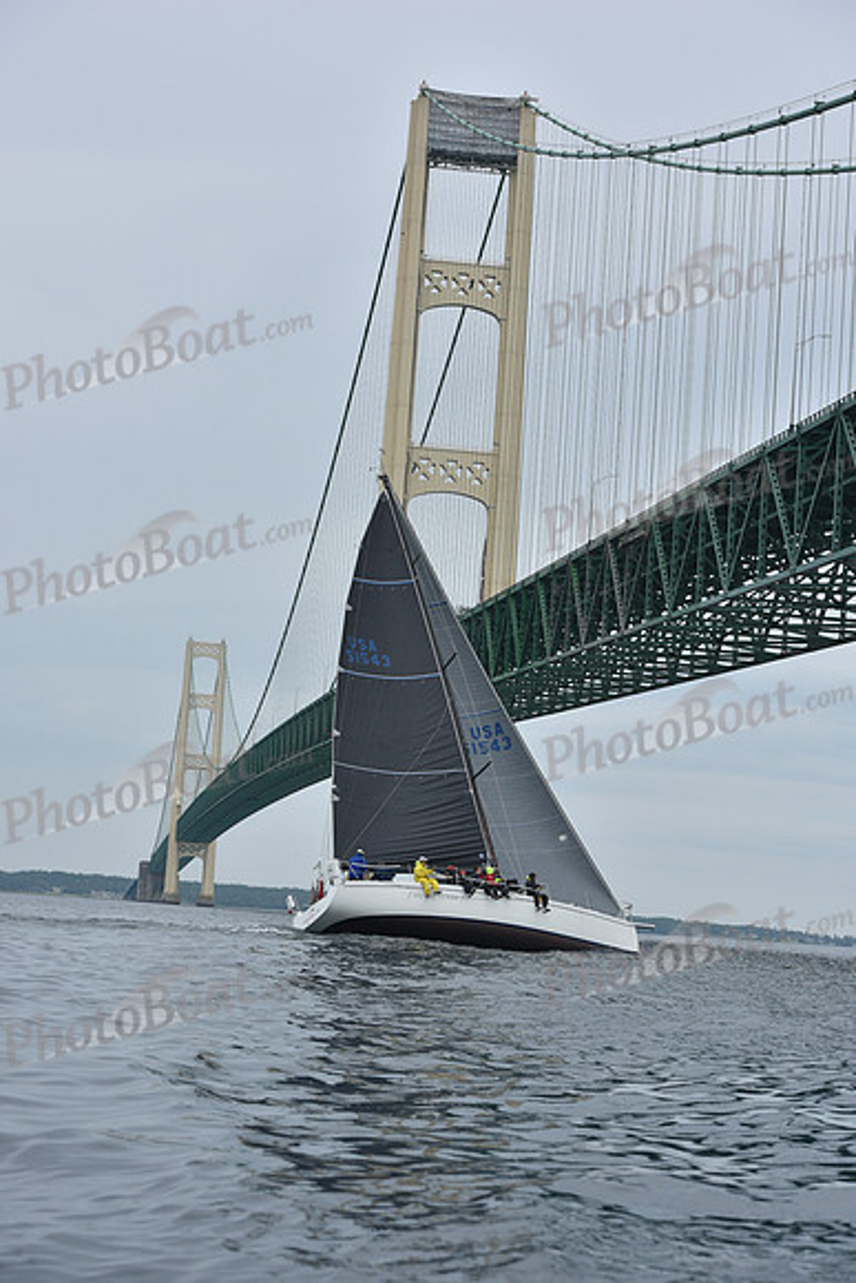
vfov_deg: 27.0
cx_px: 428
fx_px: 2673
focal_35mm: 75
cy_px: 642
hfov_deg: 18.2
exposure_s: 1/800
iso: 250
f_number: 8
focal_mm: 75
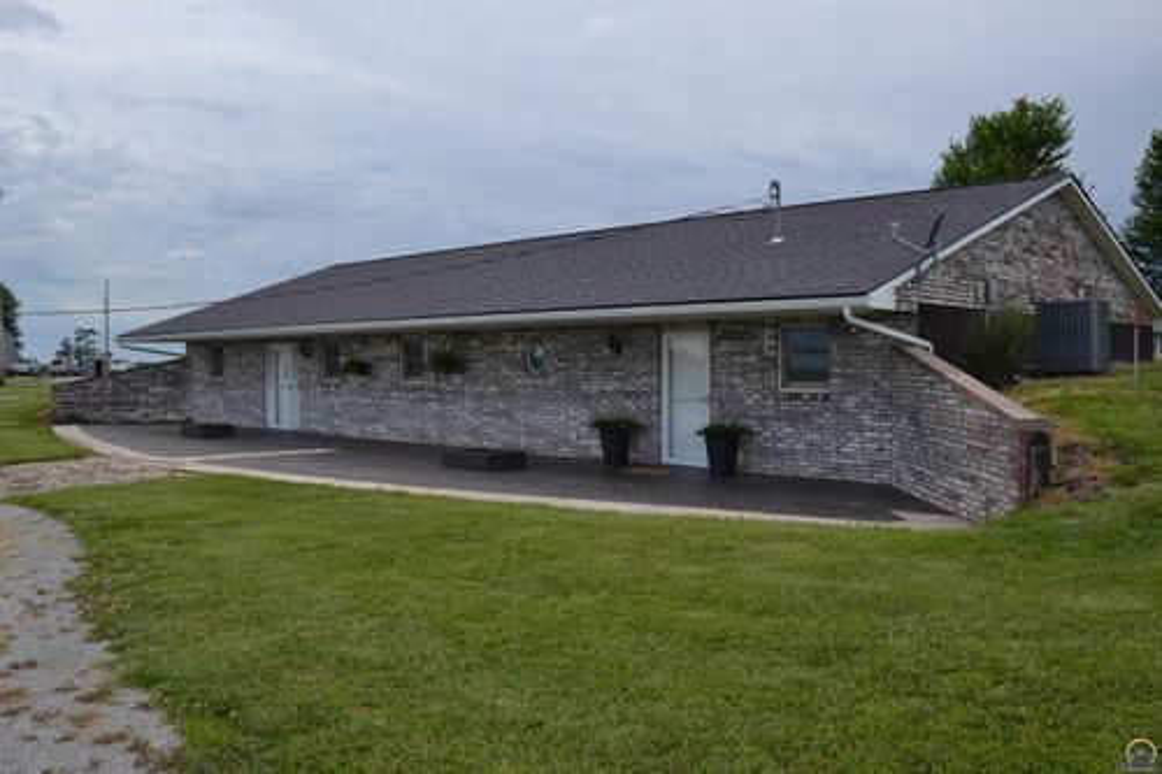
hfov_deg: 59.5
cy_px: 387
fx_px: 1016
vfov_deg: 41.7
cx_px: 581
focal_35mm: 32
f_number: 5.6
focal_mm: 21
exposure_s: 1/125
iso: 100
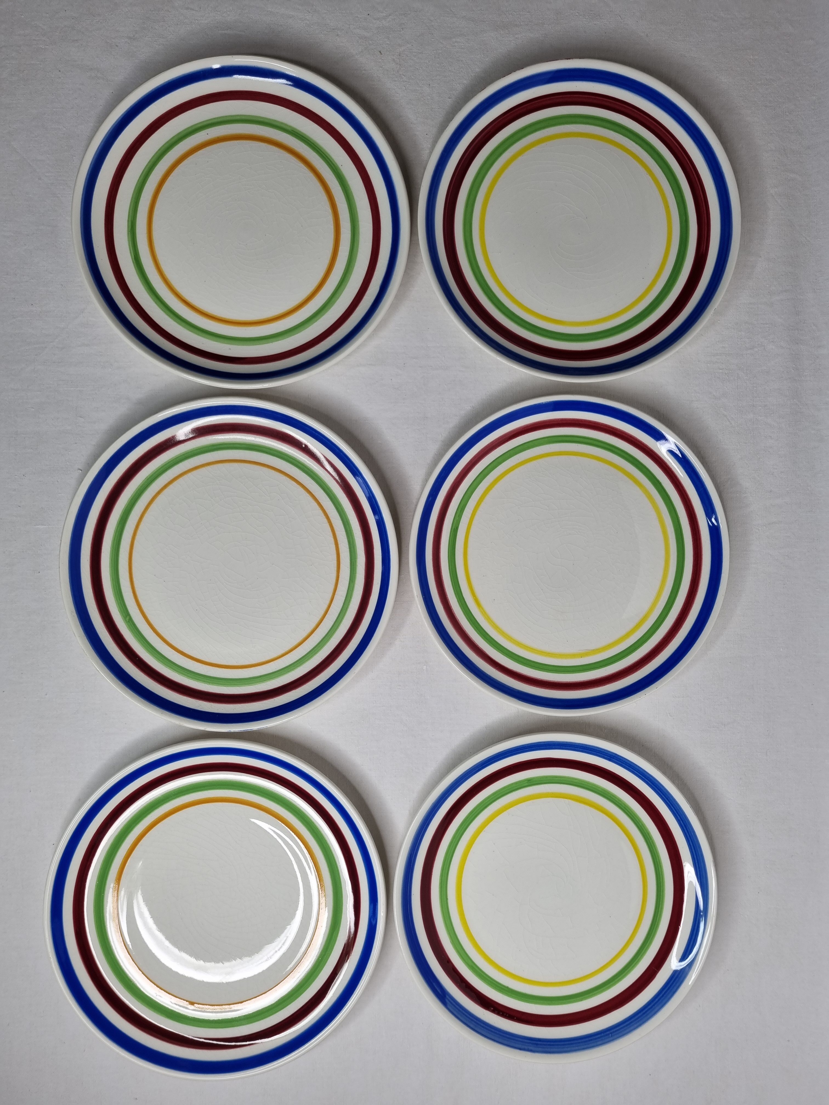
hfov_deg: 53.1
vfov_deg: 67.3
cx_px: 414
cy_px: 552
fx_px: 830
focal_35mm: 26
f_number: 1.8
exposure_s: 1/177
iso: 50
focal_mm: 5.4
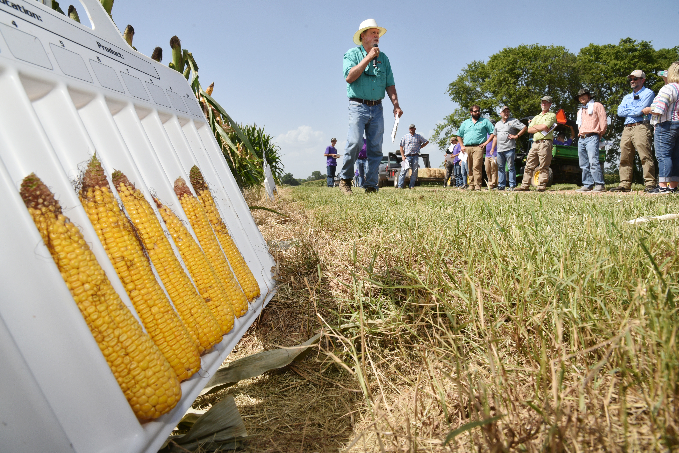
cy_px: 226
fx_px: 453
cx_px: 340
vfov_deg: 53.2
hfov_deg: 73.7
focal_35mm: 24
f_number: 14
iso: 250
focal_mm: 24
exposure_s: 1/200
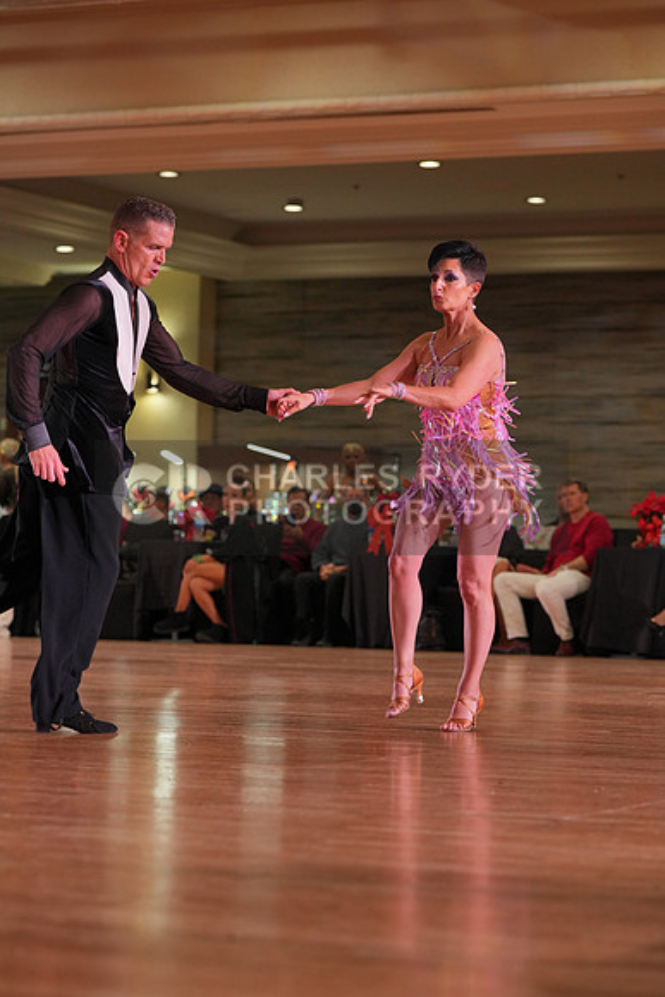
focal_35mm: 102
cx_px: 332
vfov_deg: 20.0
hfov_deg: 13.4
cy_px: 498
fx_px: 2824
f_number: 4
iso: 1600
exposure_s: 1/400
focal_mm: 102
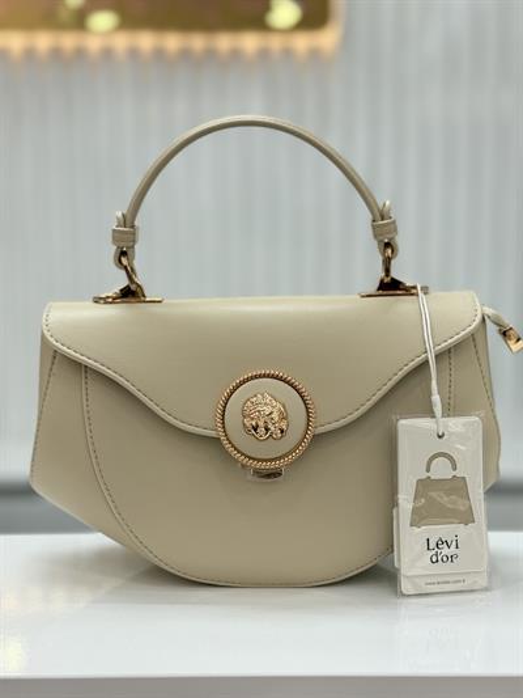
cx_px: 262
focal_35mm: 48
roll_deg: +0.2
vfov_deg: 39.6
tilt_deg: -6.3
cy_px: 349
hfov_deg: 30.3
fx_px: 967
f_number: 1.78
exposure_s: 1/208
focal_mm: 6.76
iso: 64
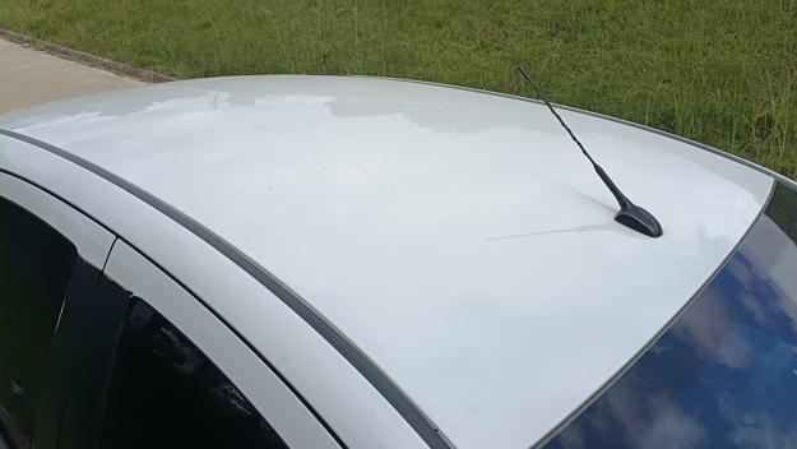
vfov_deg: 39.9
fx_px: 613
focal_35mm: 29
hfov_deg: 66.1
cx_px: 398
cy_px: 163
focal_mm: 4.81
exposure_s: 1/2012
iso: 149
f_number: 1.8
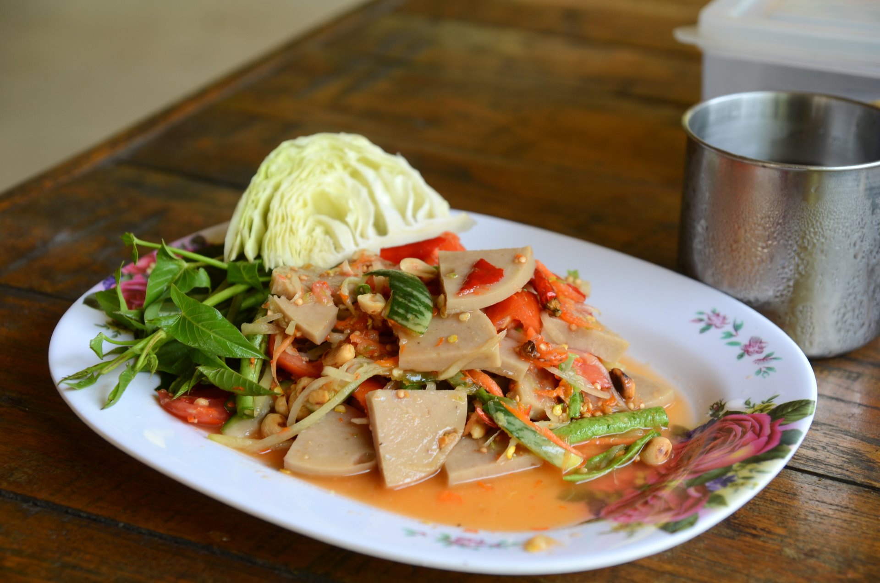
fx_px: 1830
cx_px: 440
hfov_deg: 27.0
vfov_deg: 18.1
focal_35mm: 75
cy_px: 292
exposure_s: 1/60
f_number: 3.5
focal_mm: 50
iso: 160
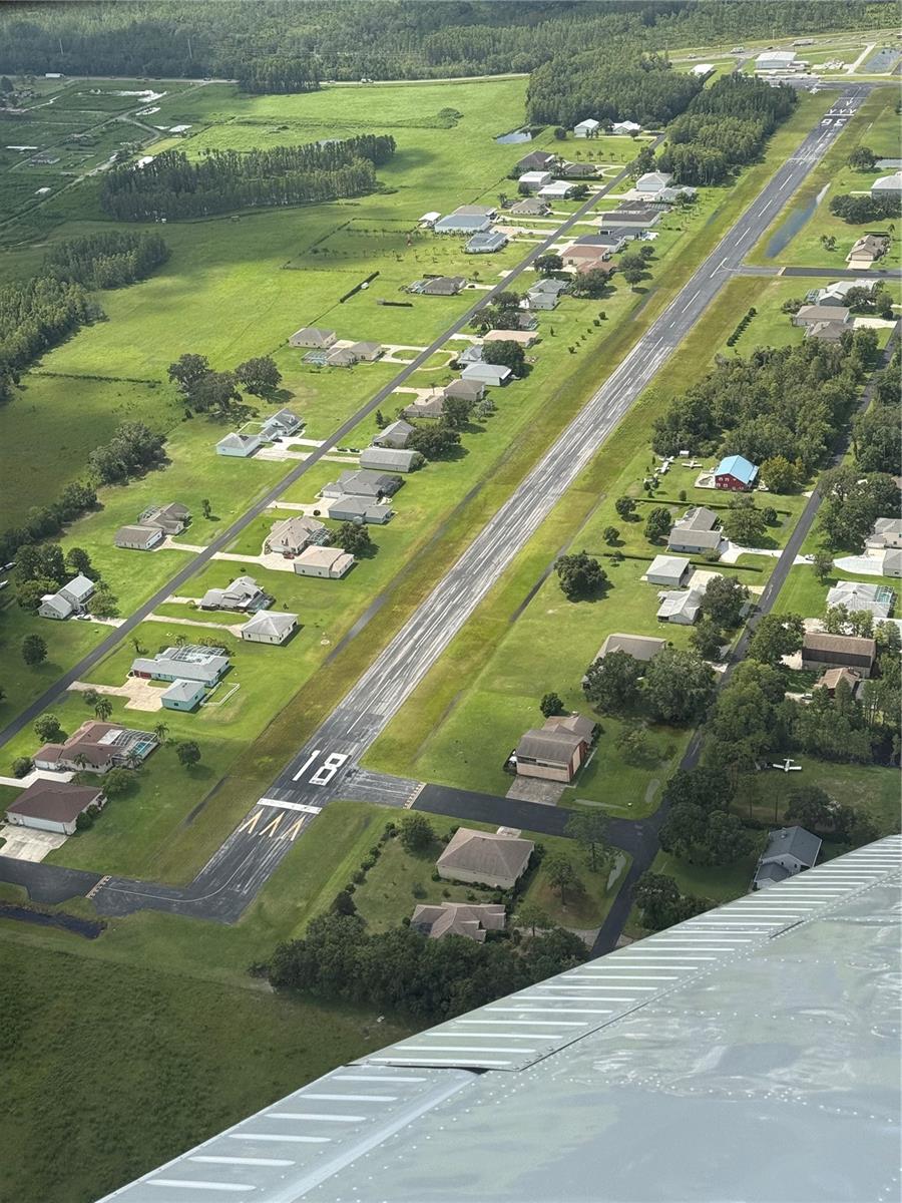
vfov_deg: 39.7
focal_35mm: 48
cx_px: 451
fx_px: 1668
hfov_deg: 30.3
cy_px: 602
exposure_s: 1/2667
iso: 64
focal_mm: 6.76
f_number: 1.78
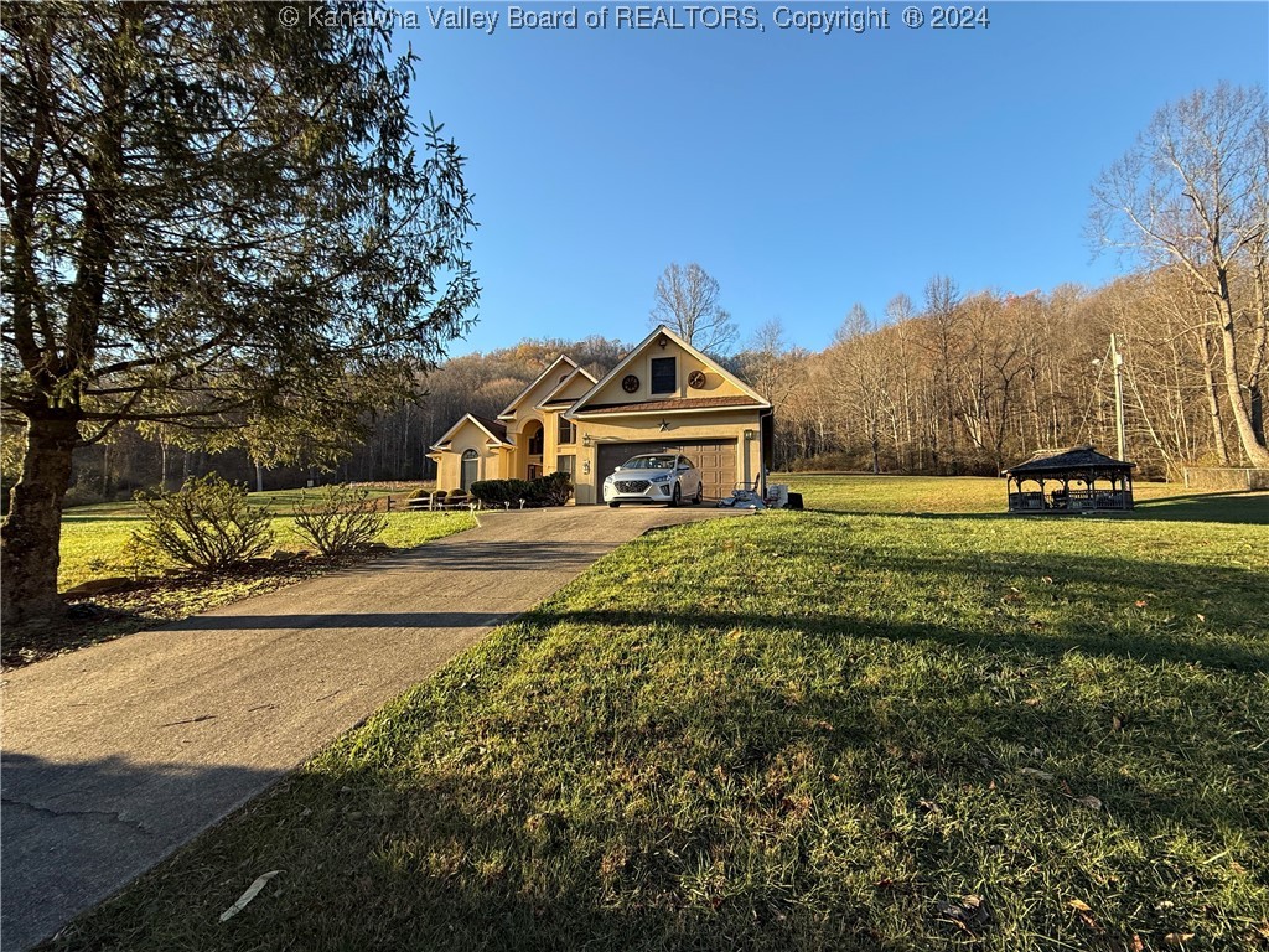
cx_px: 634
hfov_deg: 102.1
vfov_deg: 85.7
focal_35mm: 14
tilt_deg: +7.4
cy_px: 476
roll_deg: -0.3
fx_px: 513
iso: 50
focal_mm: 2.22
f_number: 2.2
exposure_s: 1/383
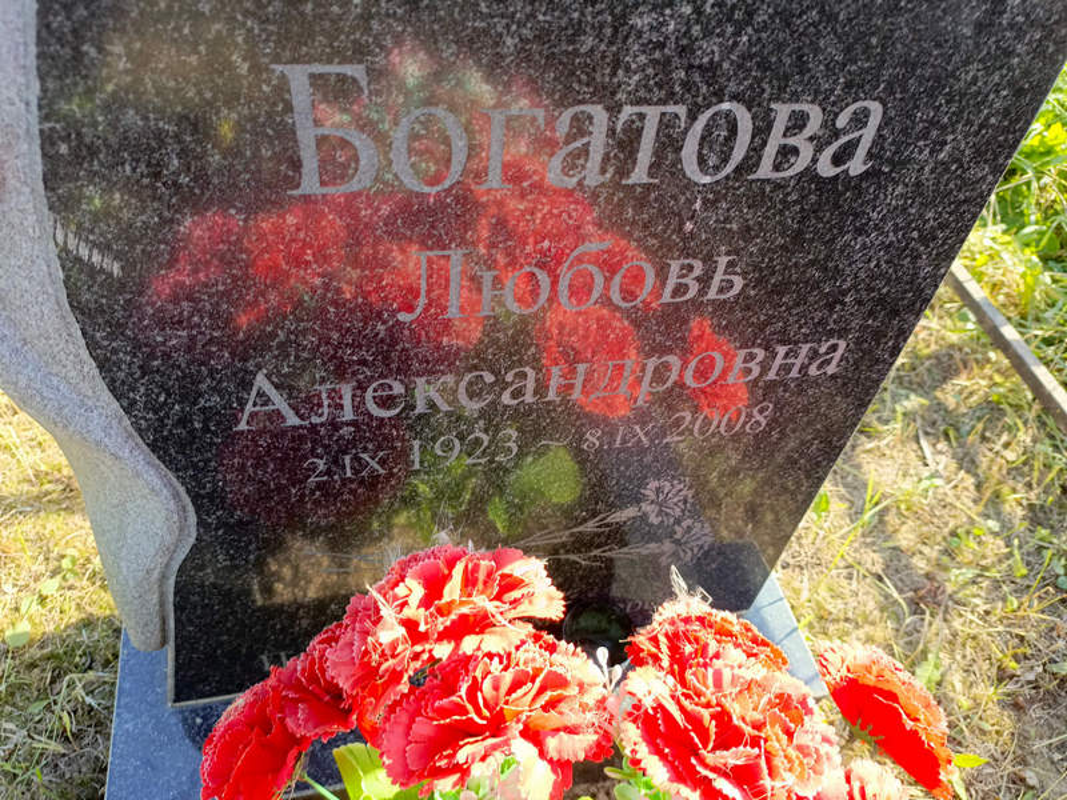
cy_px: 400
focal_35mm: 25
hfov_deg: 69.4
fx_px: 771
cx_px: 534
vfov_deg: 54.9
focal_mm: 4.76
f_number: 1.69
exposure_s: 1/122
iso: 112
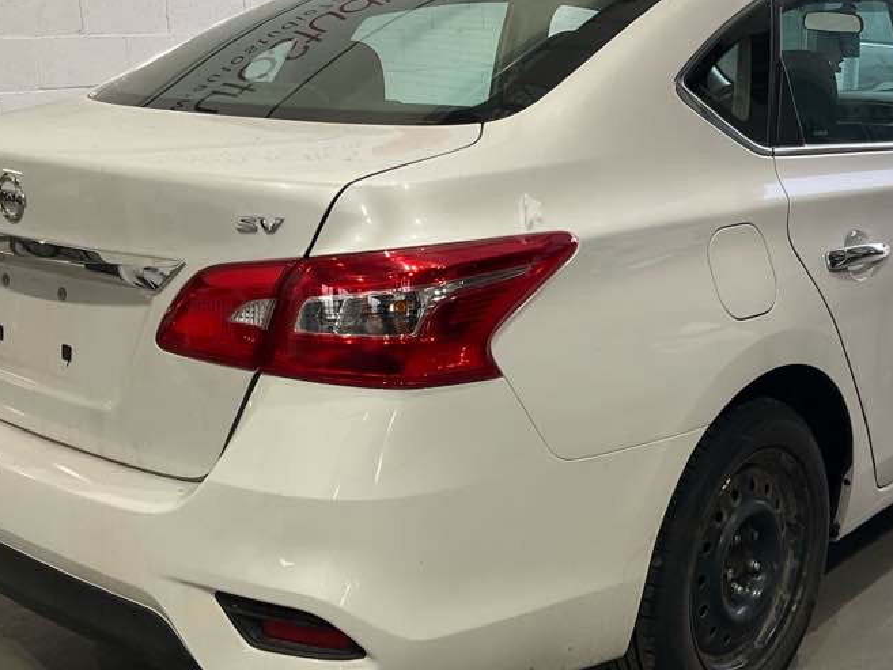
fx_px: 1290
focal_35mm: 50
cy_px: 356
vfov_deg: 29.1
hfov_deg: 38.0
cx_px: 544
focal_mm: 3
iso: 64
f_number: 1.8
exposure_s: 1/120
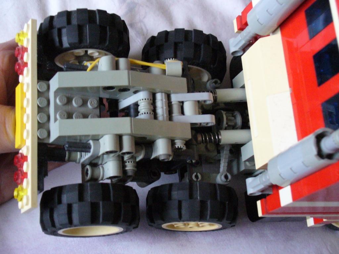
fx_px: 588
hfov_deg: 32.2
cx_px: 170
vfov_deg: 24.4
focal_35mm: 60
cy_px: 127
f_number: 3.1
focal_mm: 9.9
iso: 400
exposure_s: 1/30
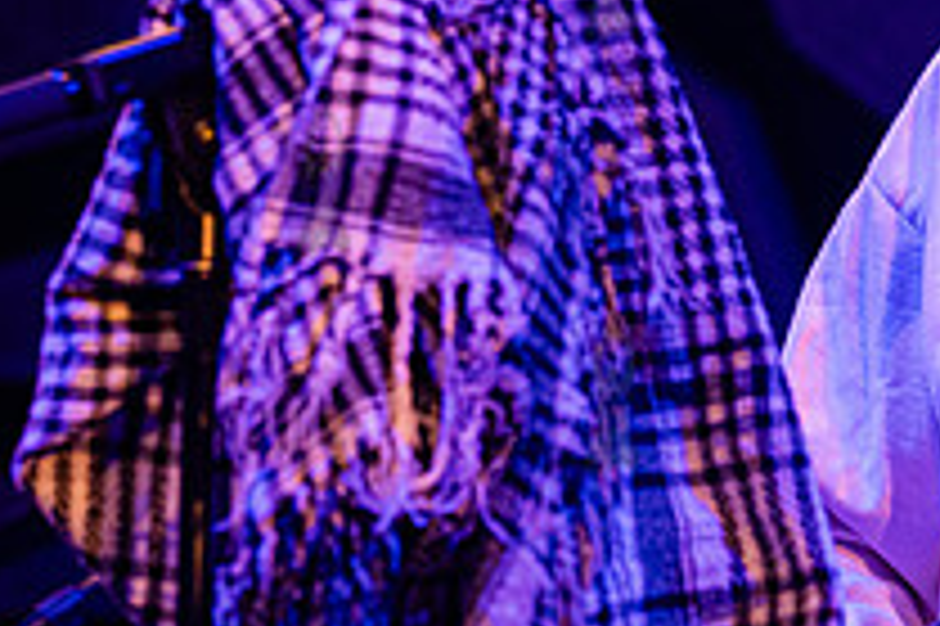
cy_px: 176
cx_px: 1187
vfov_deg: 6.0
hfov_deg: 8.9
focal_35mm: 228
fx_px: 5948
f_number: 3.5
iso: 10000
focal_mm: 82
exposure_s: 1/400
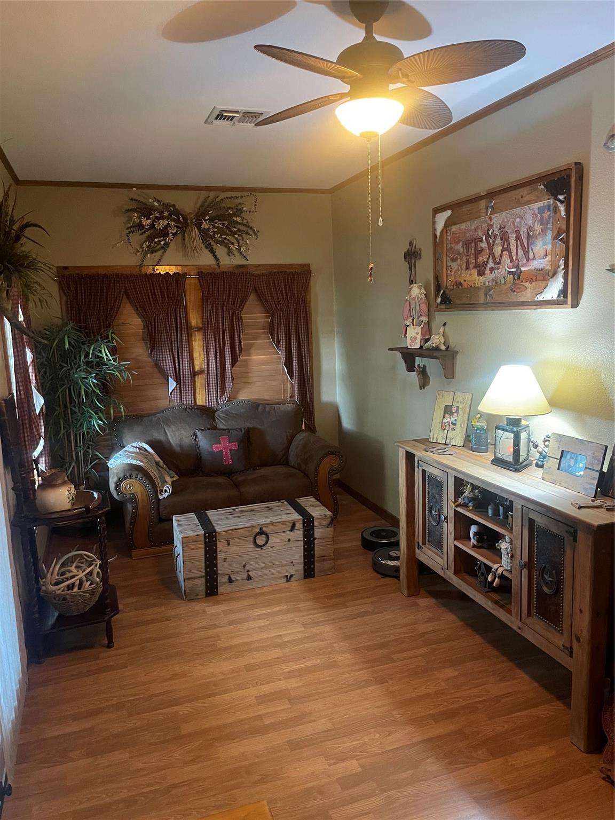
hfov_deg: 53.1
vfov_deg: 67.3
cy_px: 410
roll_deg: +2.1
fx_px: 616
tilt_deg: -8.8
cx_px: 308
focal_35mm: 26
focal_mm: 4.2
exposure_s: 1/30
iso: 500
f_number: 1.6
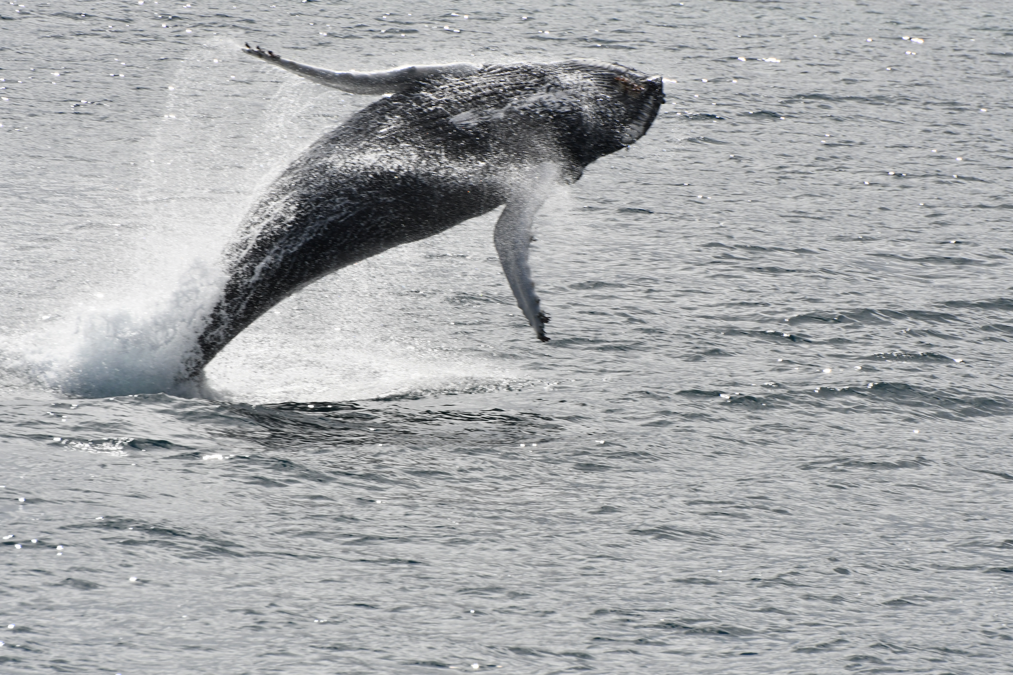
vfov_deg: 3.1
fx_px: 12662
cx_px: 506
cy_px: 338
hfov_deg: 4.6
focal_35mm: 450
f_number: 10
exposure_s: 1/1600
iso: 400
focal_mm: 300
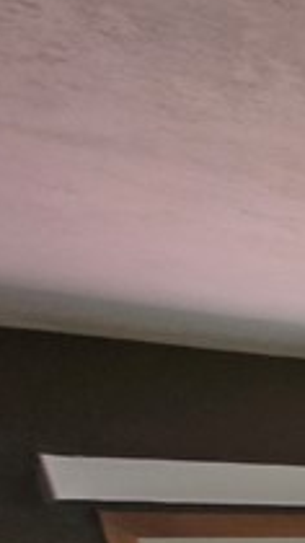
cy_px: 952
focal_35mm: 69
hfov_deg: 8.5
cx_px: 1179
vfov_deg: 21.4
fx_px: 993
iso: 125
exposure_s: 1/60
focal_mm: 2.2
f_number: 2.2
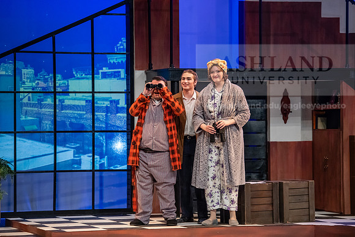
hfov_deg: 14.2
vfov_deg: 9.5
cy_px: 118
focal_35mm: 145
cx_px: 178
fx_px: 1430
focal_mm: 145
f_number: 3.2
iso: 3200
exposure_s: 1/200
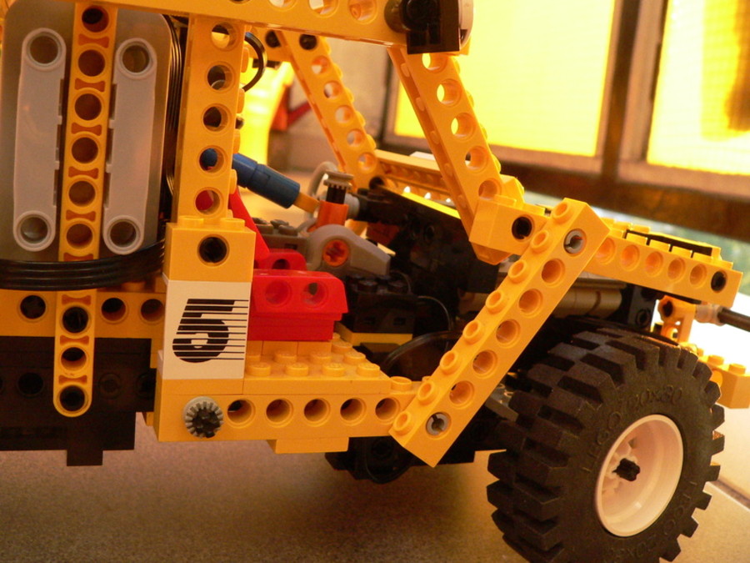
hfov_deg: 51.4
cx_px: 375
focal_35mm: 36
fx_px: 780
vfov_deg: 39.7
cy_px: 282
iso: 400
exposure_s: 1/250
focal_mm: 6
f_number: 4
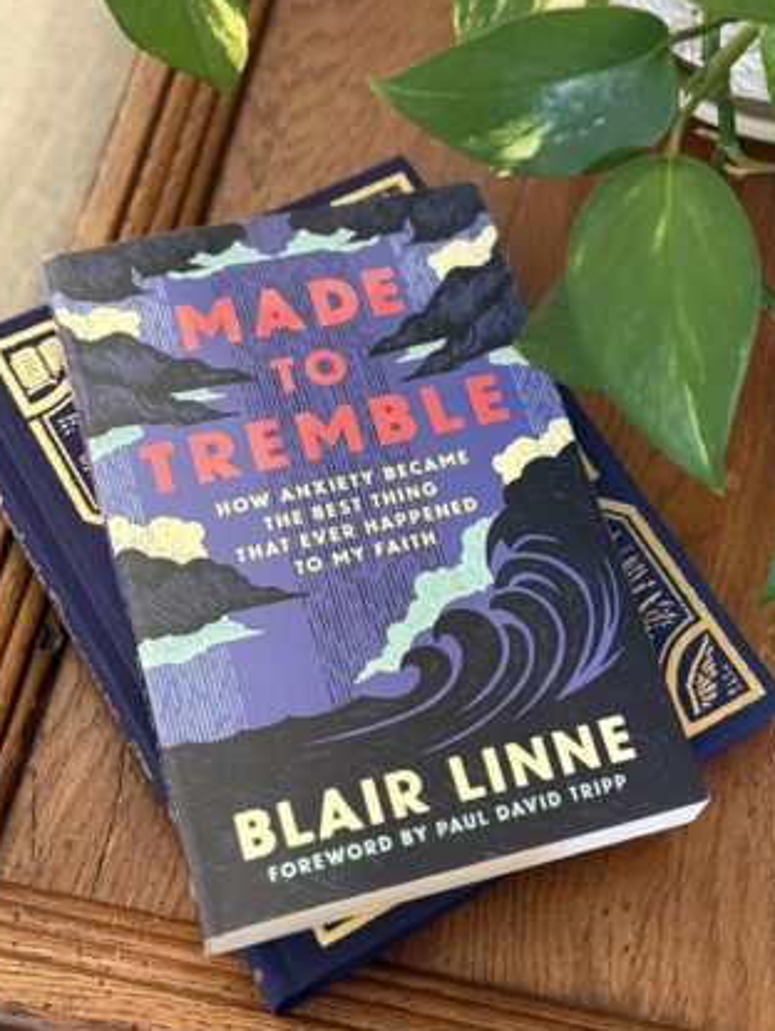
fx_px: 1878
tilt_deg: -62.0
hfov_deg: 23.3
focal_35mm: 63
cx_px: 442
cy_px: 426
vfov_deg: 30.6
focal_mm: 6.76
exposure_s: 1/30
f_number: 1.78
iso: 640
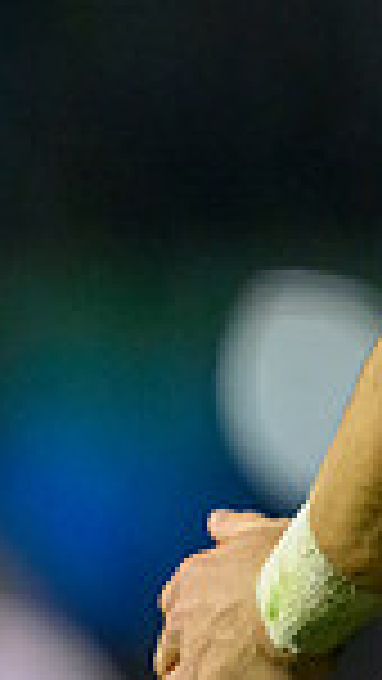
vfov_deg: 1.2
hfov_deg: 0.6
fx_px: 33763
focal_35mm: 1876
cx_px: 1212
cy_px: -153
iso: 8000
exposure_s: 1/1600
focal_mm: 400
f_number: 2.8
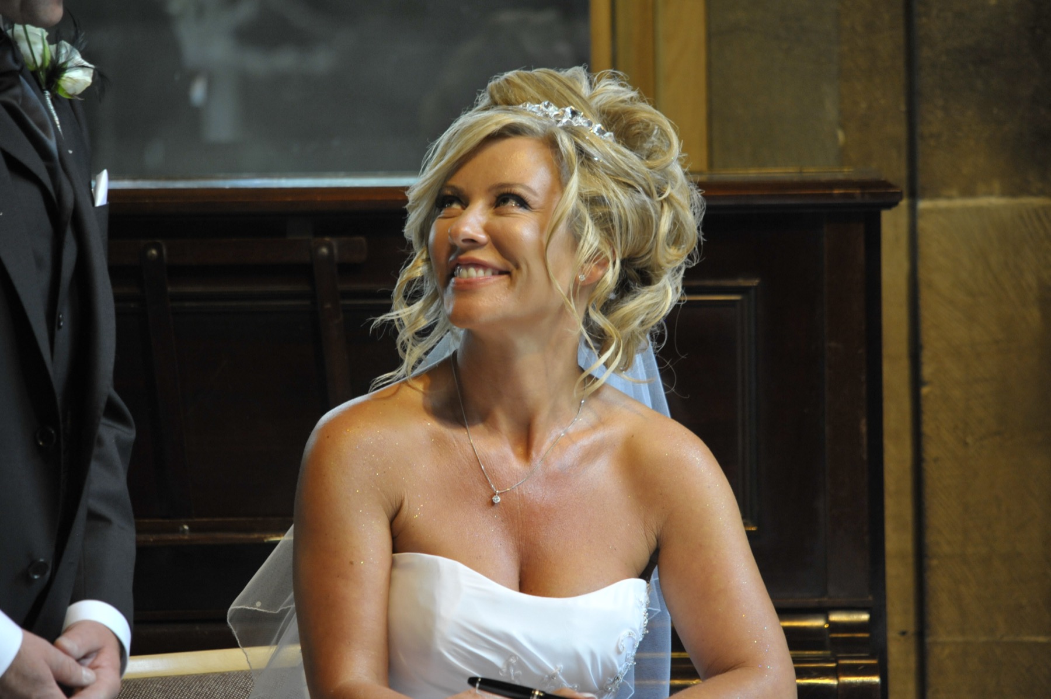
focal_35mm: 450
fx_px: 13126
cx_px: 526
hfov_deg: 4.6
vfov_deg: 3.0
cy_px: 350
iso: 2000
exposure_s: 1/40
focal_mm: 450
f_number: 6.3
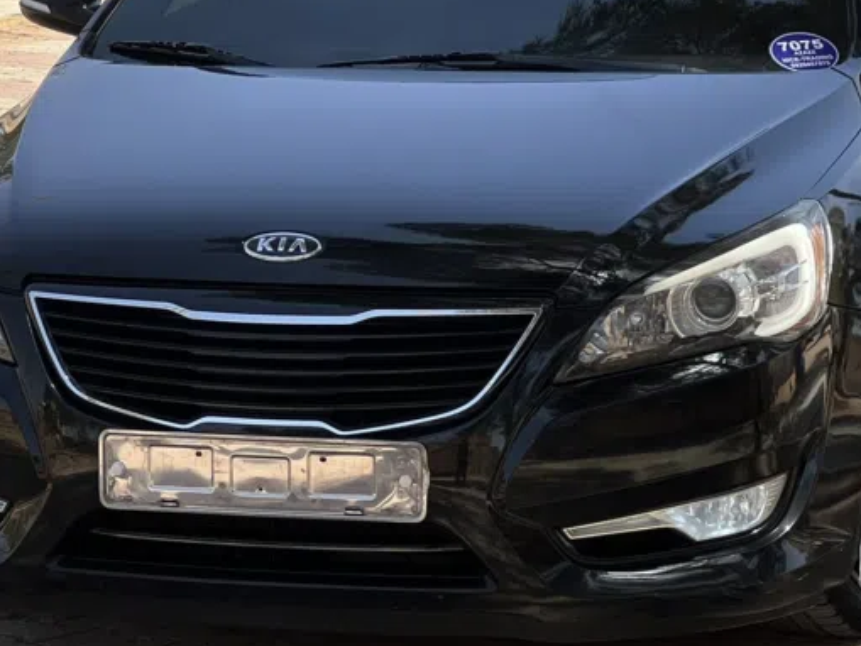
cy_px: 304
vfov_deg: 9.6
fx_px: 3856
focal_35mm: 155
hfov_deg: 12.7
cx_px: 404
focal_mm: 9
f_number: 2.8
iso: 25
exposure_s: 1/270
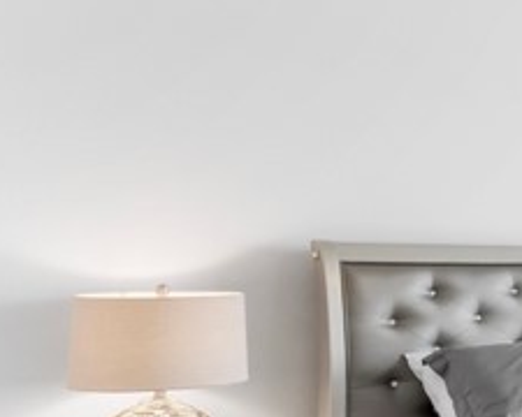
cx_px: 1097
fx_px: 1190
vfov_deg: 19.9
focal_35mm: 77
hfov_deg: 16.9
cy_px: 262
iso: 400
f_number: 8
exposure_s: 1/13
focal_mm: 17
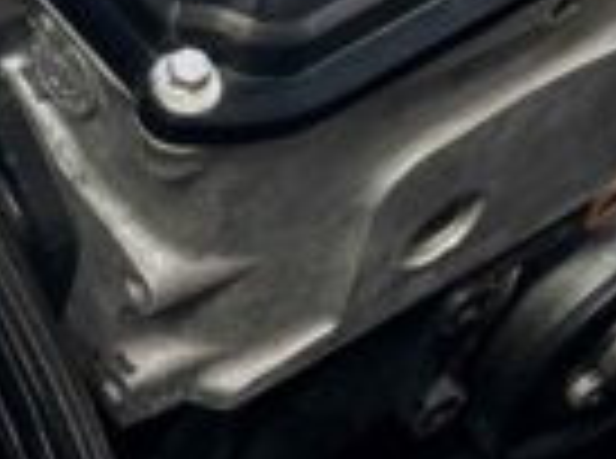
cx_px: -229
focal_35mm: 195
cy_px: -144
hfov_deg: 9.9
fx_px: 3461
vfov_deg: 7.5
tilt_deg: -51.0
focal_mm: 5.7
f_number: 1.5
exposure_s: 1/60
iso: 100
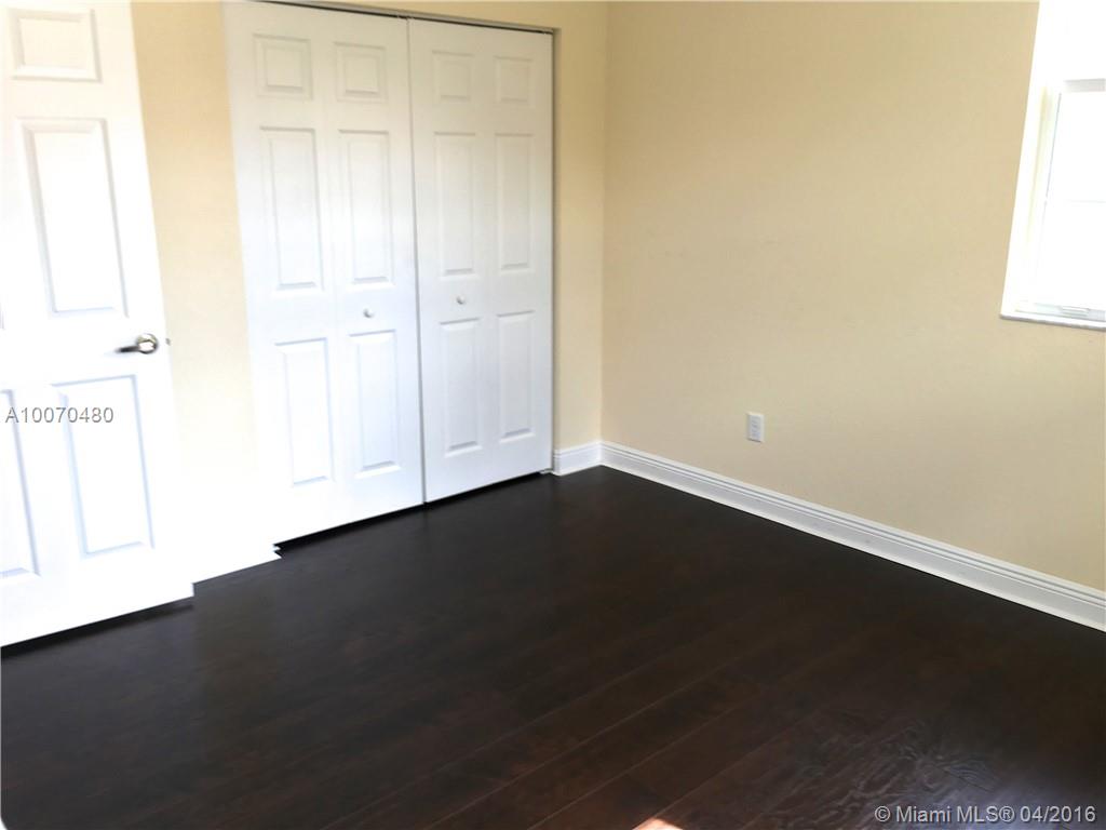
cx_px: 553
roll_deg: +0.0
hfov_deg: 61.7
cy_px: 415
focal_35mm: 29
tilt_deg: -16.3
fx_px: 927
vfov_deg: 48.2
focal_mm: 4.15
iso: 25
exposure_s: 1/40
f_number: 2.2
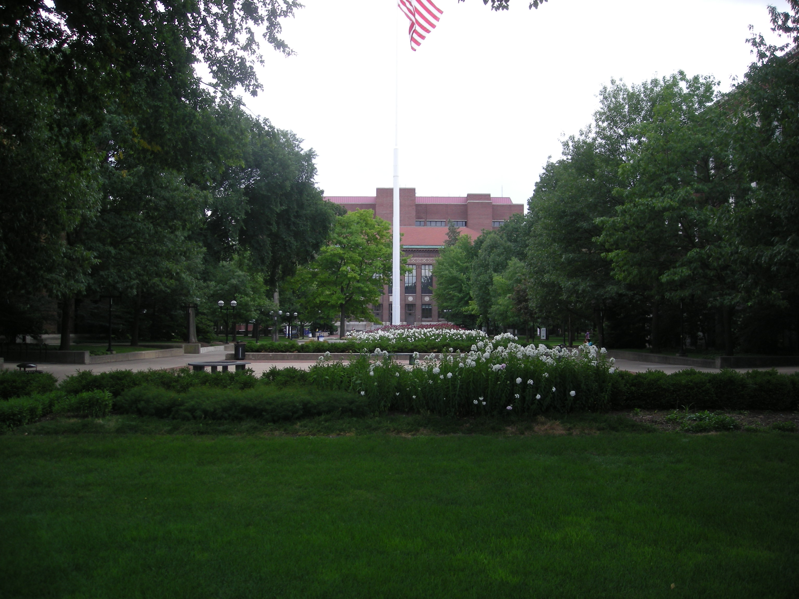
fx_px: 808
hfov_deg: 52.6
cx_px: 400
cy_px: 300
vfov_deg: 40.7
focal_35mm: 35
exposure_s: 1/216
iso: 50
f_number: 2.8
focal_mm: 5.7
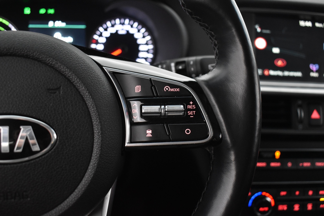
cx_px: 162
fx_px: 297
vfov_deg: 40.0
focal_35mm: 33
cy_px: 108
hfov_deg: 57.2
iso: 3200
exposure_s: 1/40
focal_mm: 22
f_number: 3.8
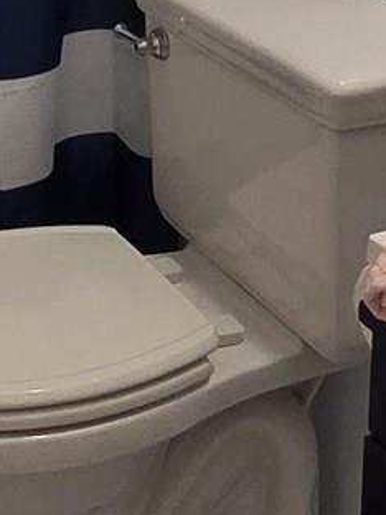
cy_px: -165
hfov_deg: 14.4
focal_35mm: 96
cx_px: -186
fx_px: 1427
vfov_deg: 18.9
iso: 320
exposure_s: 1/120
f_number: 2.2
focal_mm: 2.2
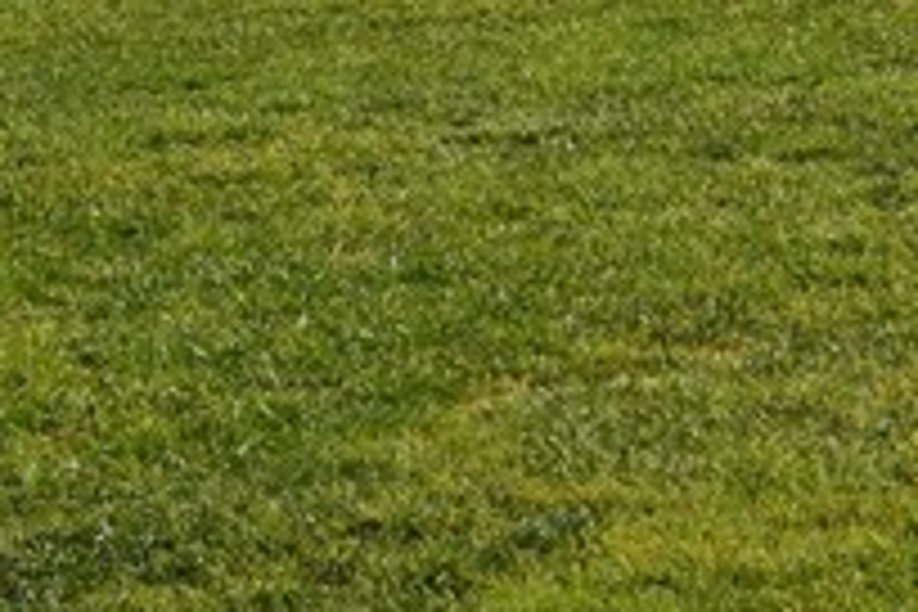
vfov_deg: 6.3
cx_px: 1678
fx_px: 5304
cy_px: -896
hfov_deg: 9.4
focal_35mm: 208
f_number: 11
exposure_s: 1/500
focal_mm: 26
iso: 320
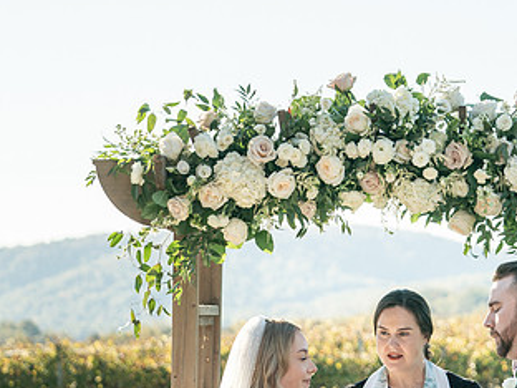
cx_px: 399
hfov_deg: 10.4
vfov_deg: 7.9
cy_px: 236
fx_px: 2823
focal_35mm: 189
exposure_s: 1/800
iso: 100
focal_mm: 86
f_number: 4
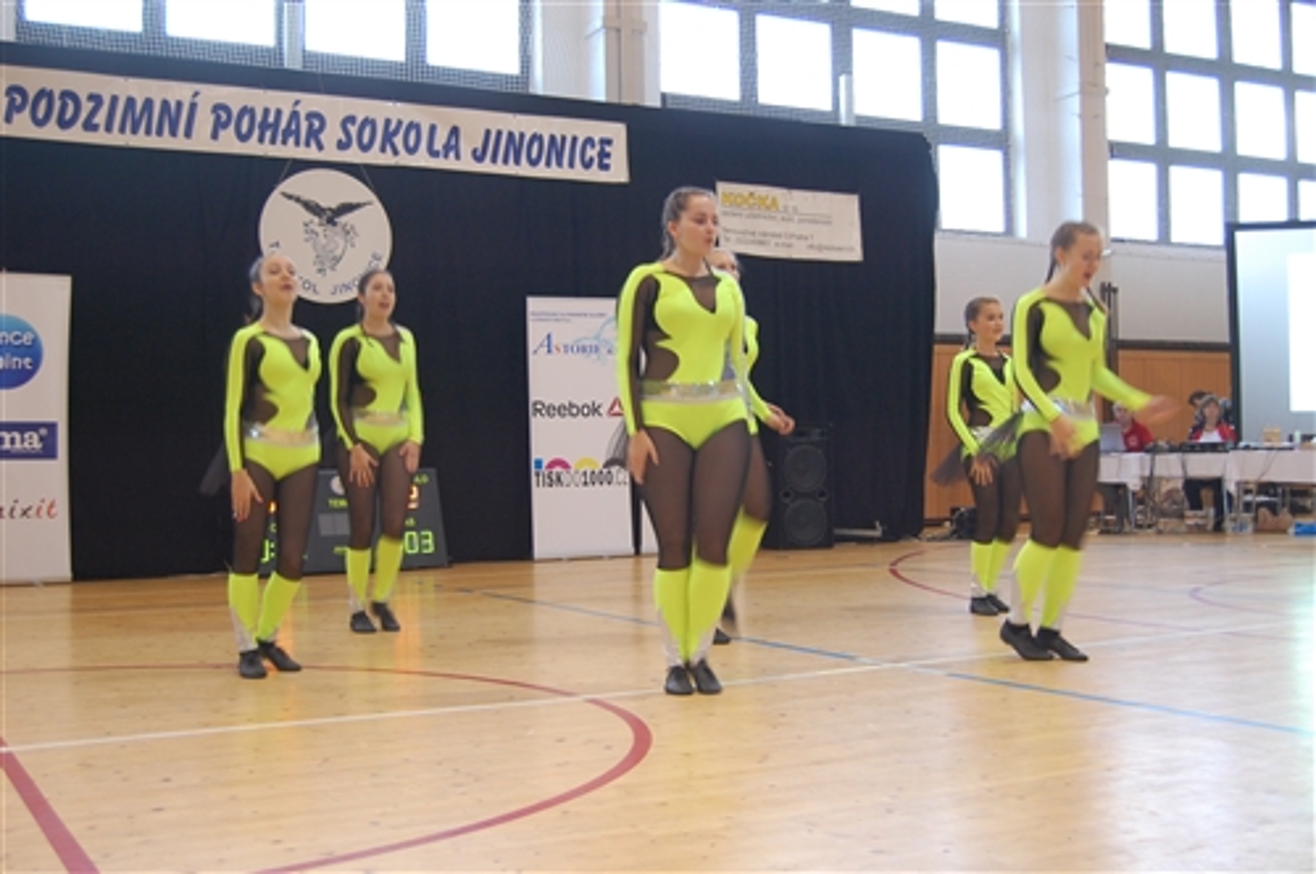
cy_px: 437
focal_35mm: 42
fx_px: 1533
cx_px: 658
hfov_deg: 46.5
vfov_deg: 31.8
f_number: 4.2
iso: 560
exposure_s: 1/30
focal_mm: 28
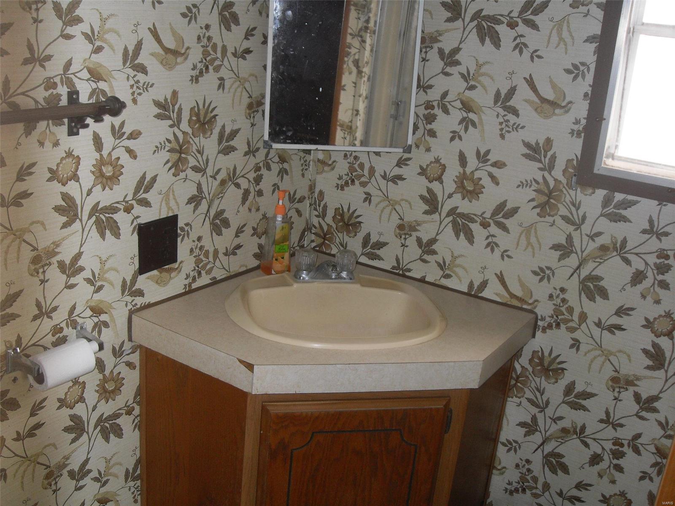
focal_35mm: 37
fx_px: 721
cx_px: 338
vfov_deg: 38.7
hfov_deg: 50.1
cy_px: 253
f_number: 2.8
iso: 100
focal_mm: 6.3
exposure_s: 1/45
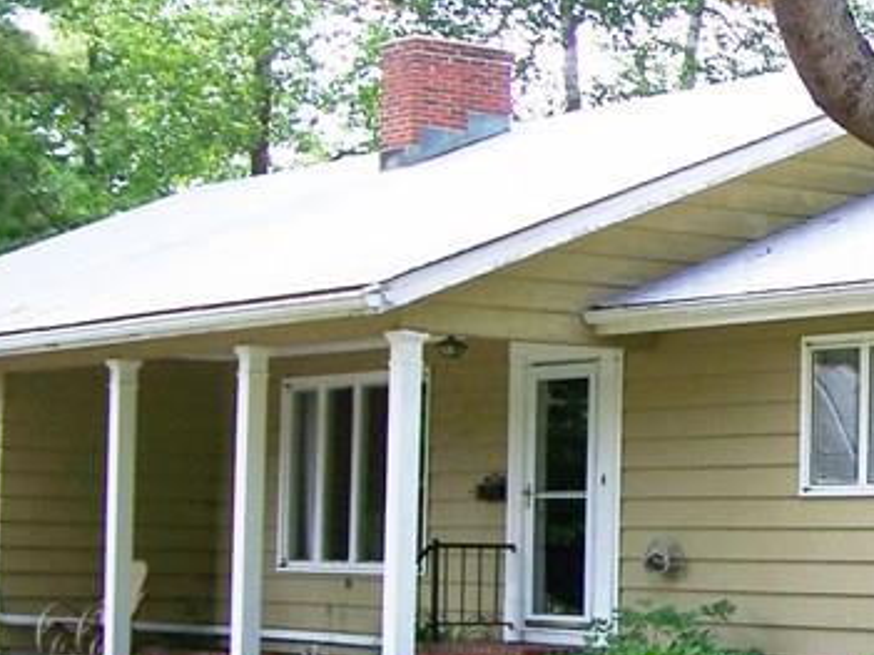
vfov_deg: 13.3
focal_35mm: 111
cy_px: 413
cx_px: 926
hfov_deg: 17.2
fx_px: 2802
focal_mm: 6.3
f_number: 2.8
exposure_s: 1/400
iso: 64
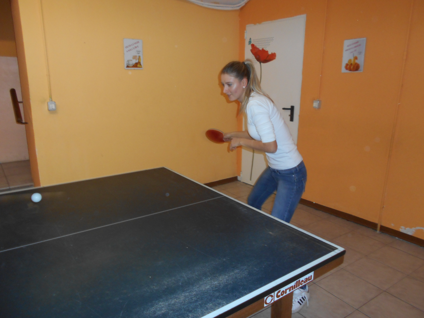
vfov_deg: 53.1
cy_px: 159
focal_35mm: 26
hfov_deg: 67.3
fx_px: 318
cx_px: 212
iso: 220
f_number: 3.2
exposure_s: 1/25
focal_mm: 4.6
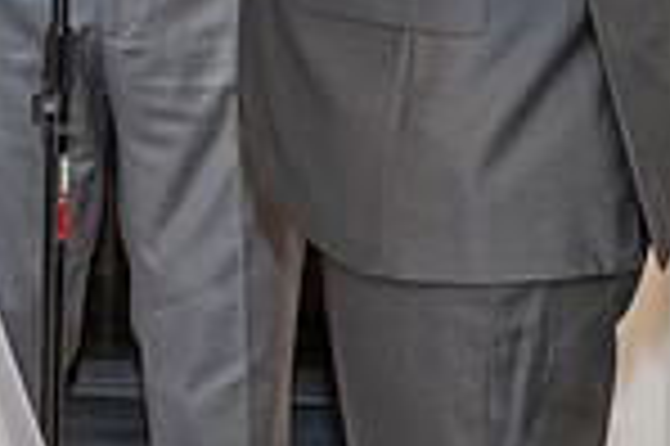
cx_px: -76
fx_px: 5075
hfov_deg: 7.5
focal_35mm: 273
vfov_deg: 5.0
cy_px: -331
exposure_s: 1/200
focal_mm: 70
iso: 1250
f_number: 3.5
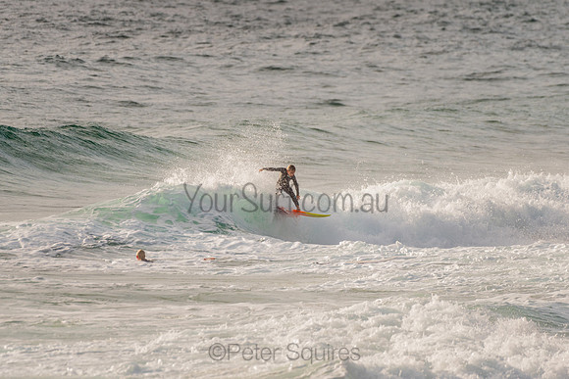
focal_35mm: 613
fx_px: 9689
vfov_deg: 2.2
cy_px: 184
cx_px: 278
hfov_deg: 3.4
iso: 160
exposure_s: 1/2000
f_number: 5.6
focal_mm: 500
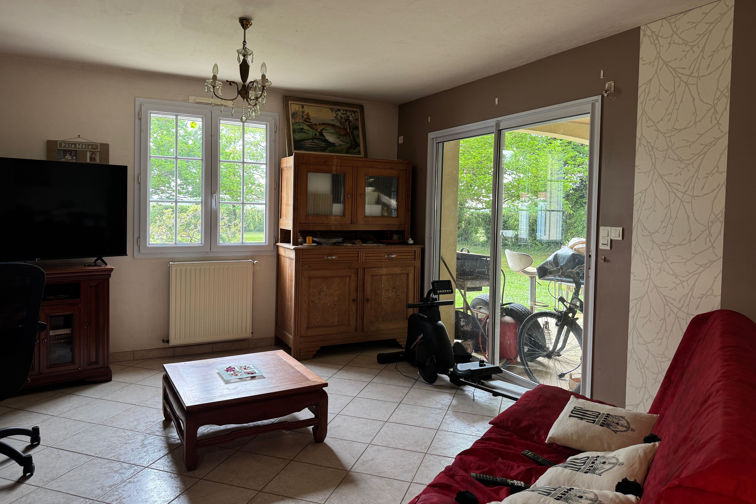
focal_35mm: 25
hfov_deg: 71.5
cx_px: 378
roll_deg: -0.6
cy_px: 222
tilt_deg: -1.8
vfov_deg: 51.2
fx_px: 525
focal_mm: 6.76
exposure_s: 1/50
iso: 125
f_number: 1.78
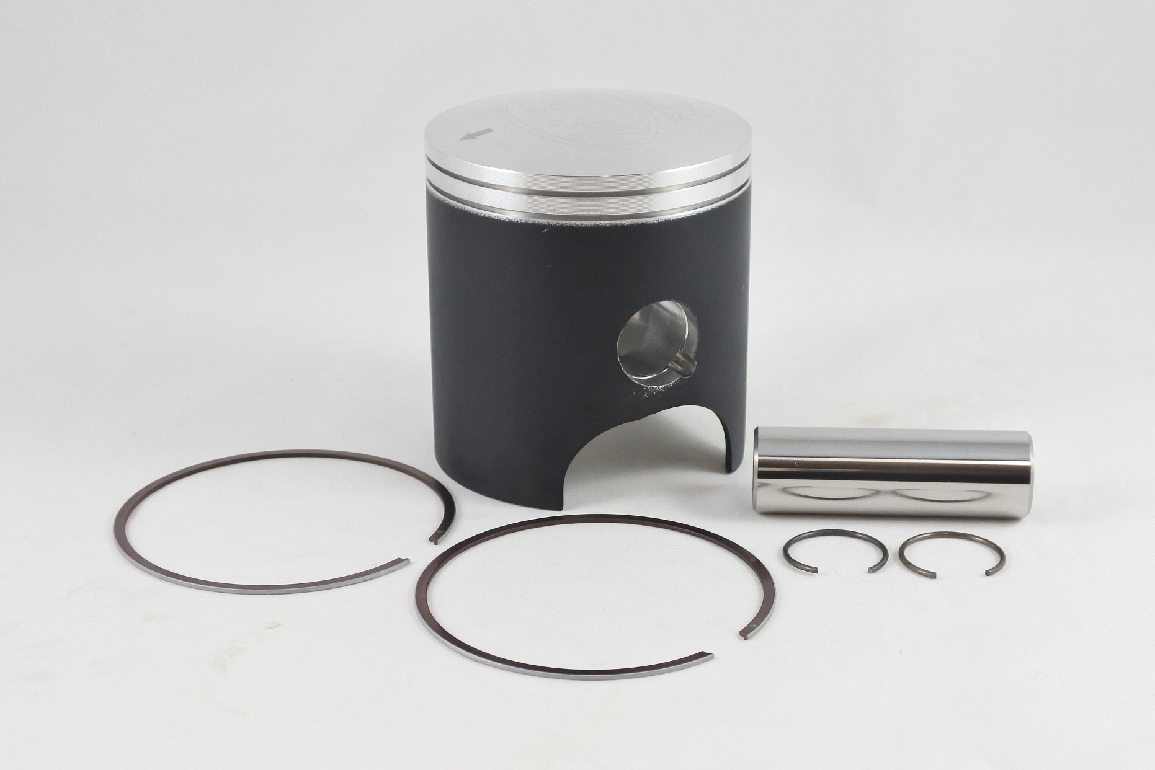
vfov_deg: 31.9
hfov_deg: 46.4
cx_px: 578
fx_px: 1348
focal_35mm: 42
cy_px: 385
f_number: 4.2
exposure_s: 1/125
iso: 500
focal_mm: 15.7
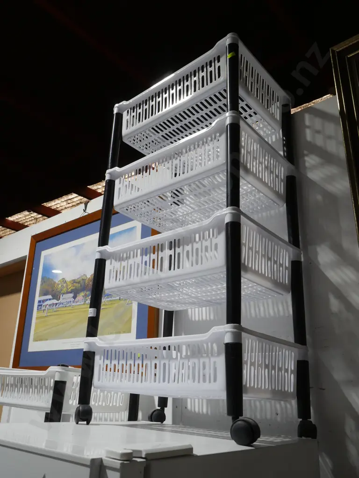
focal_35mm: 28
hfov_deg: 49.7
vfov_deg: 63.4
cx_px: 180
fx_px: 387
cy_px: 239
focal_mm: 14
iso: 640
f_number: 10
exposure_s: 1/60
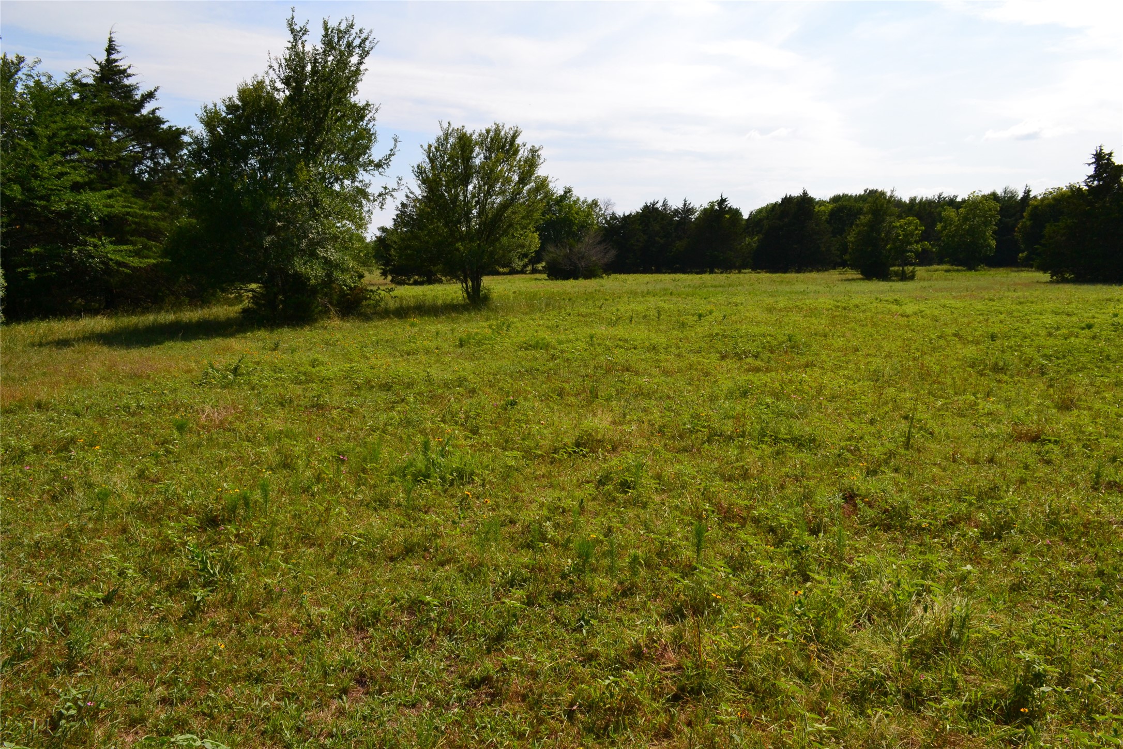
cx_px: 562
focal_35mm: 27
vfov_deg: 47.9
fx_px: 842
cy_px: 374
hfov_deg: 67.4
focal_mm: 18
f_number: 11
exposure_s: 1/500
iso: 360
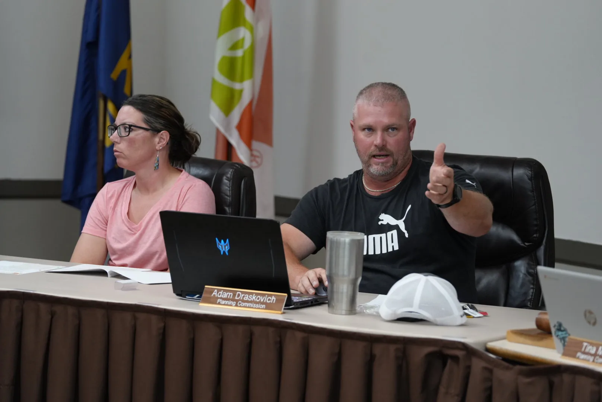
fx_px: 2644
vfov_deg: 8.7
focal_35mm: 158
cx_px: 301
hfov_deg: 13.0
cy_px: 201
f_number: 4
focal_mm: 158
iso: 2000
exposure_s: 1/160
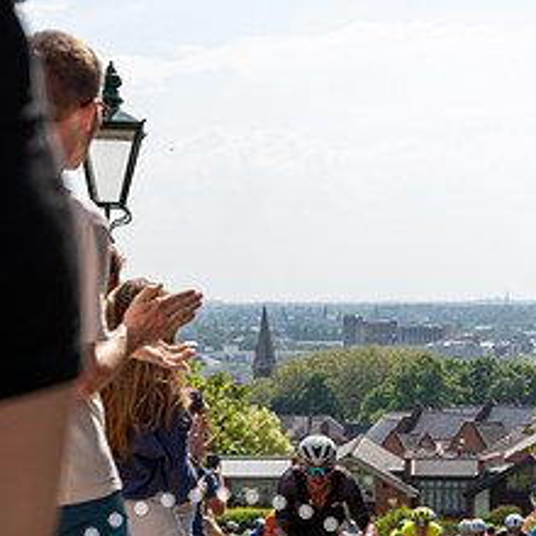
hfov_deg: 17.2
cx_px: 266
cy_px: 509
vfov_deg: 16.9
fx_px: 1769
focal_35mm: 101
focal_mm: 58
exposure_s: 1/1000
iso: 100
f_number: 4.5
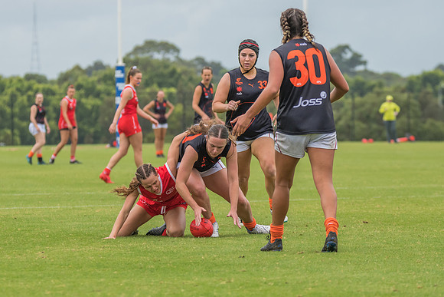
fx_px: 4927
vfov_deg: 3.4
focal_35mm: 399
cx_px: 236
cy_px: 145
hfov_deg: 5.2
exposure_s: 1/1250
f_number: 7.1
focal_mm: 240
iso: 500
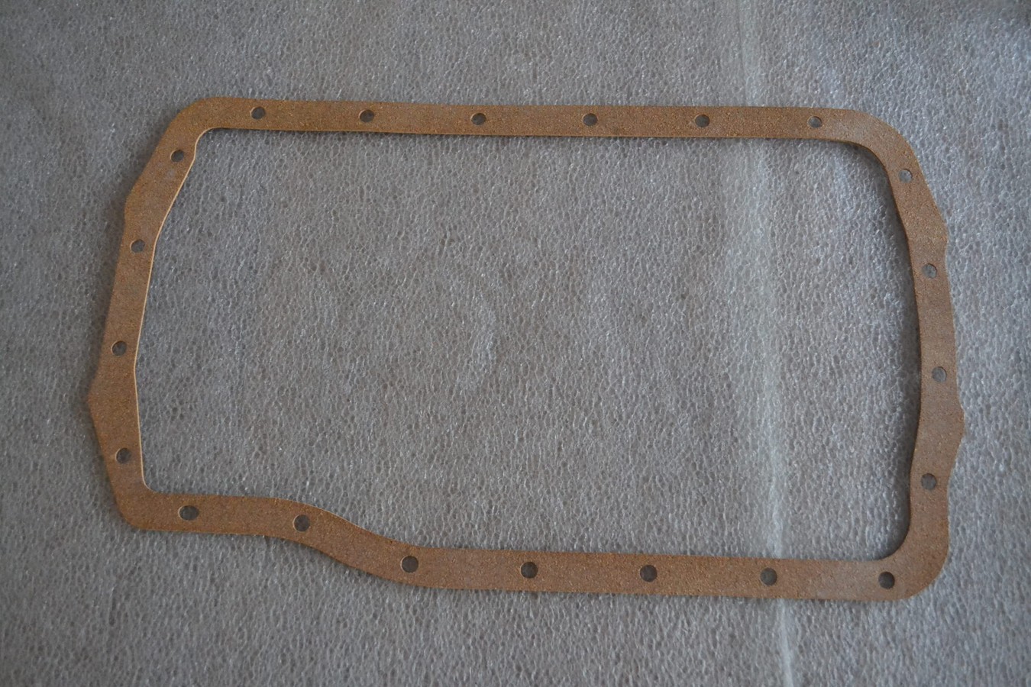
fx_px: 945
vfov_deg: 40.0
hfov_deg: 57.2
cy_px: 344
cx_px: 516
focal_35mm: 33
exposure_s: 1/60
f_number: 4
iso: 3200
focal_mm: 22
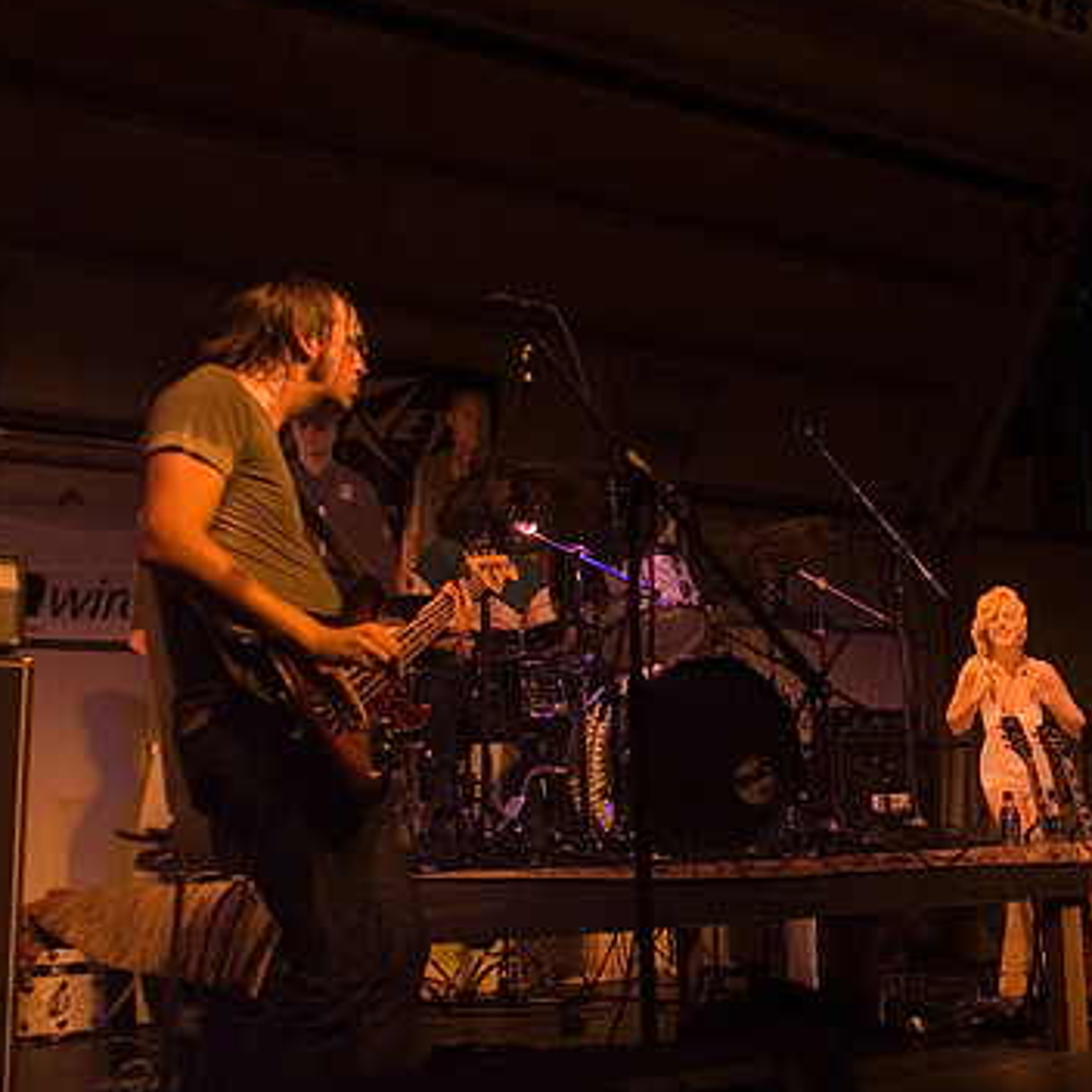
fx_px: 1499
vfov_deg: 40.0
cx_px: 884
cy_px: 583
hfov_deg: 38.4
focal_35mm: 42
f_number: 3.2
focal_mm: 20
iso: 800
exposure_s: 1/500
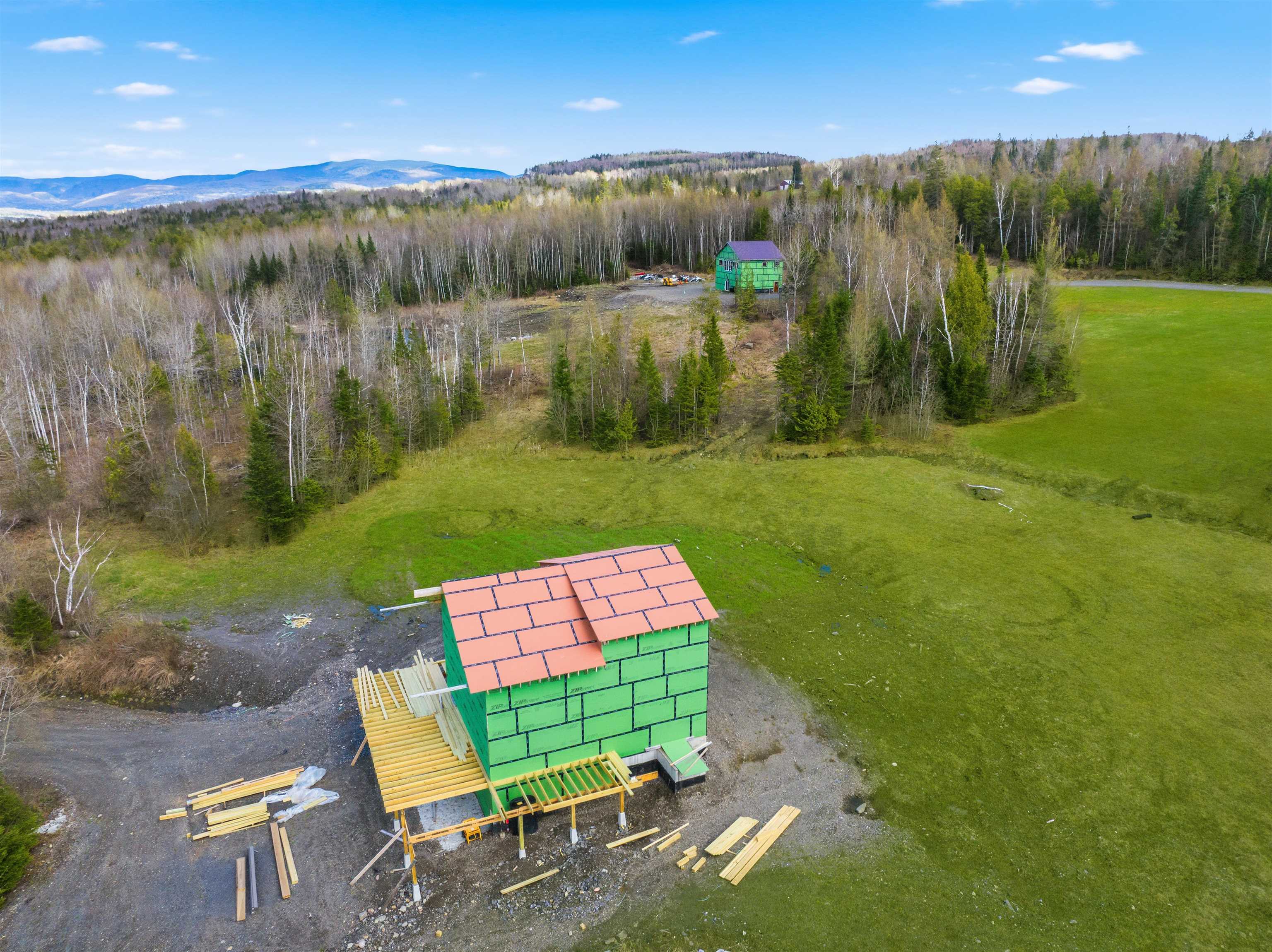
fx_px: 881
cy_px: 476
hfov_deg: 71.6
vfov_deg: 56.8
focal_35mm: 24
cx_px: 636
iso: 310
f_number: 2.8
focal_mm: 12.3
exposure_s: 1/1000
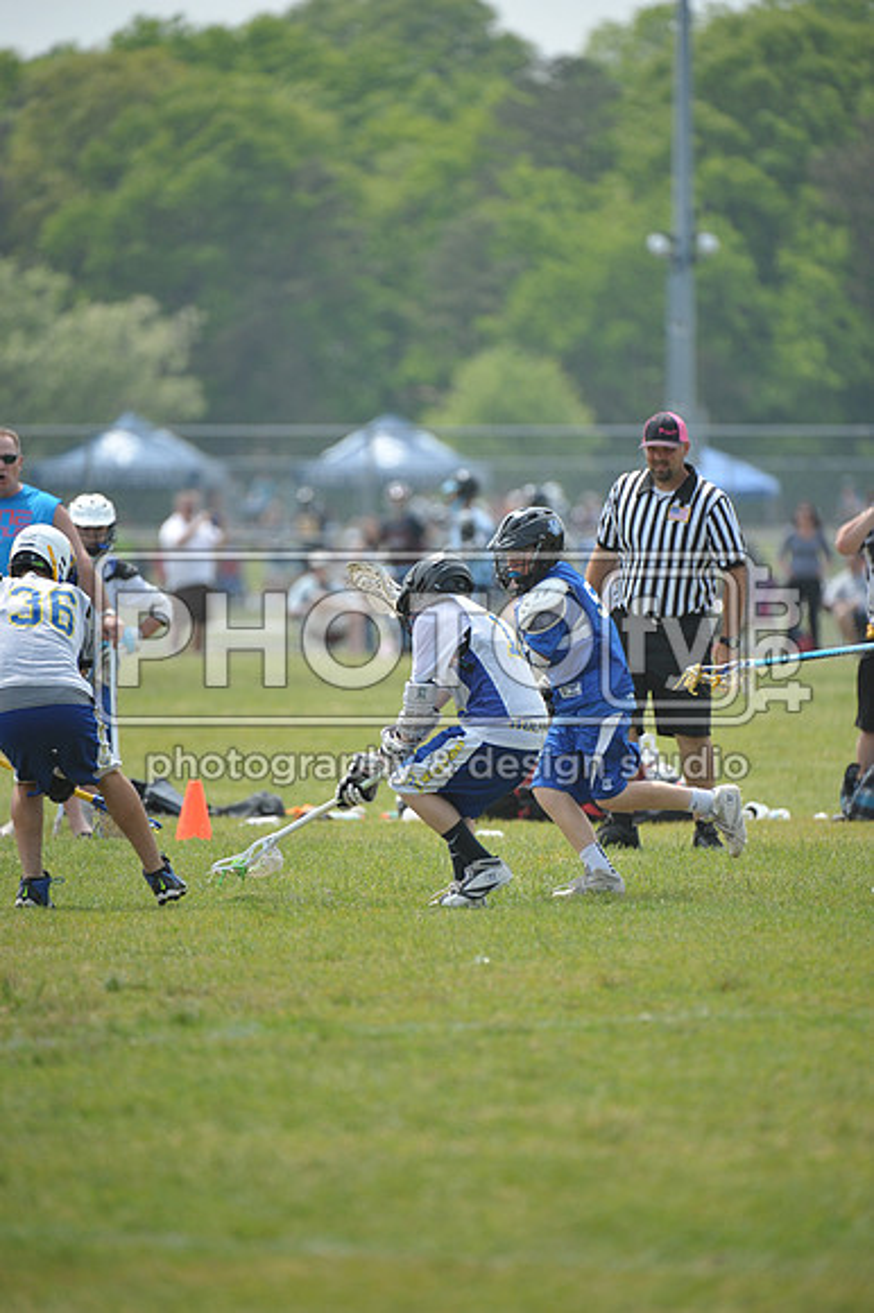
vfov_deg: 6.1
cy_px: 656
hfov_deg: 4.0
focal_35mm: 340
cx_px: 437
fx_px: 12396
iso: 640
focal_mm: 340
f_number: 4
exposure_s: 1/2500
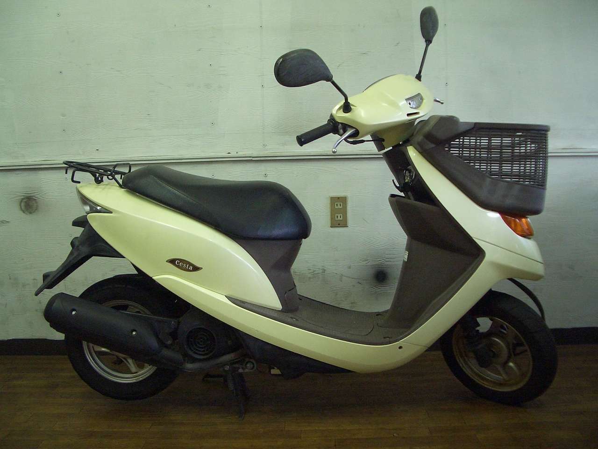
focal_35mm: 35
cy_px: 224
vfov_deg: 40.7
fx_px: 605
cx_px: 299
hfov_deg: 52.6
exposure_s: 1/80
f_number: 2.6
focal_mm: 5.8
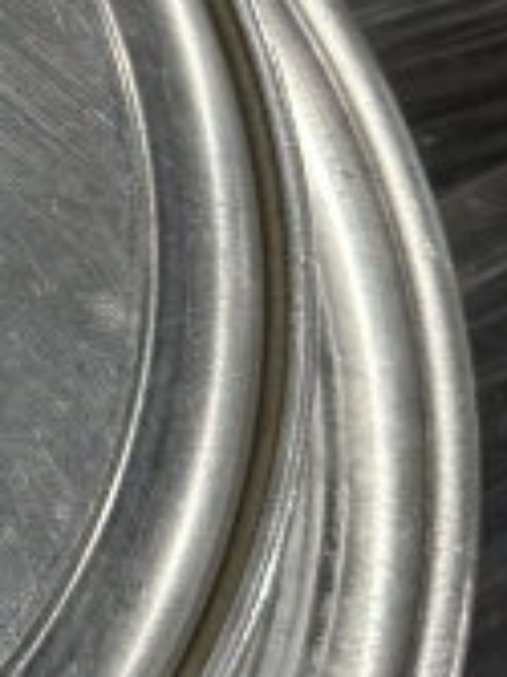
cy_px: 160
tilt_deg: -47.2
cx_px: -588
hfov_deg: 11.2
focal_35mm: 117
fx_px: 2288
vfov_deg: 16.7
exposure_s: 1/121
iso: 160
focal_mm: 6.86
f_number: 1.78
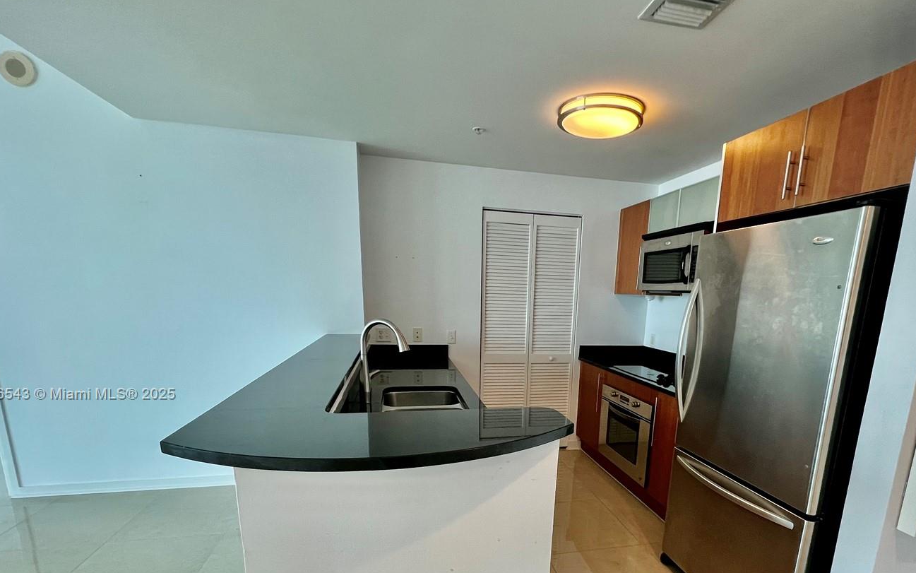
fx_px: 424
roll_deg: -1.9
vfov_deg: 65.7
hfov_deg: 93.9
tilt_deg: -13.3
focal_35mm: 17
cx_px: 514
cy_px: 395
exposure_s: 1/120
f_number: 1.8
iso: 200
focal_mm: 1.57
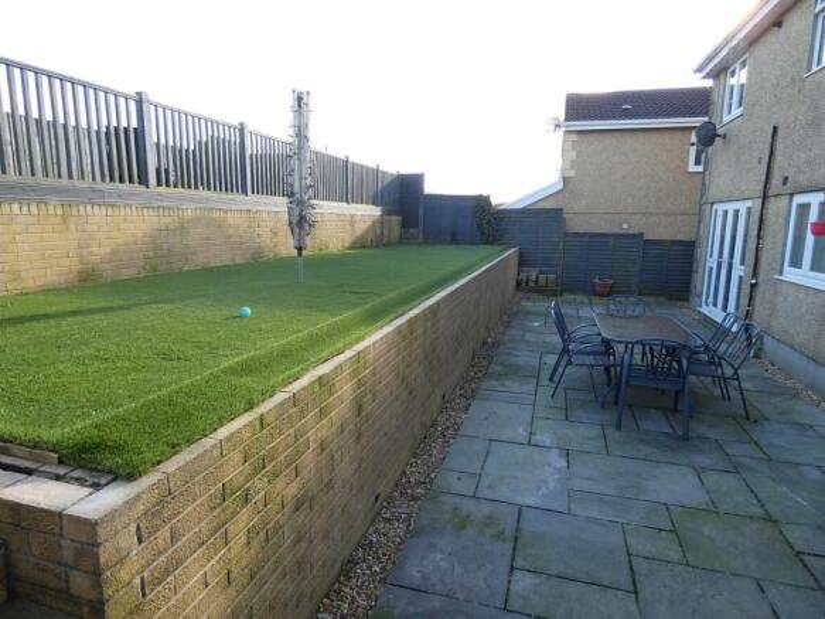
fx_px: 477
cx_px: 412
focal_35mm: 20
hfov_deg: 81.8
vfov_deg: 66.0
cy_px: 310
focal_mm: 3.6
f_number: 2.8
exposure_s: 1/160
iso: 80
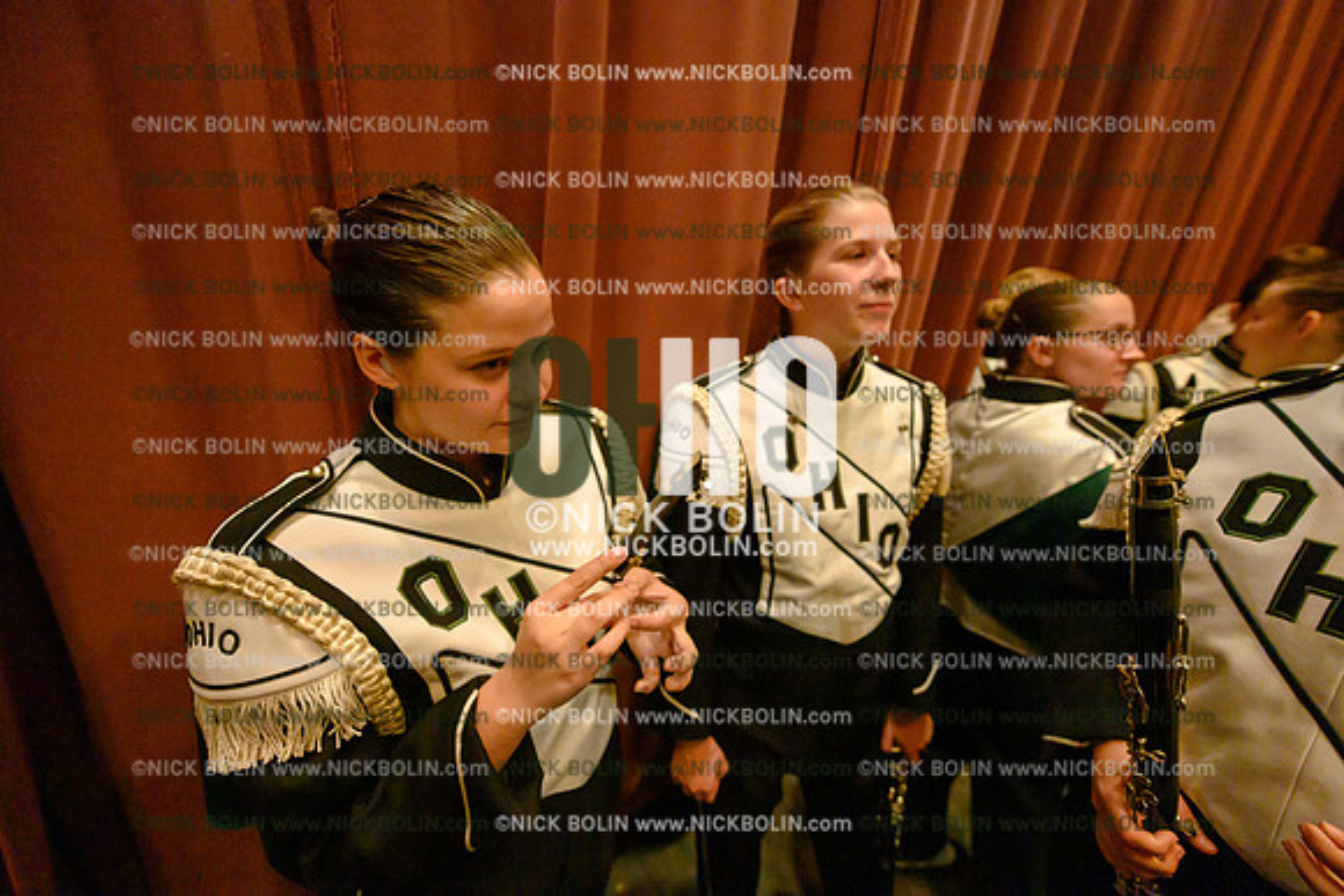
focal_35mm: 14
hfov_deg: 104.2
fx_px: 523
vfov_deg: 81.2
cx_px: 672
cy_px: 448
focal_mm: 14
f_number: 2.8
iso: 25600
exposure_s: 1/320
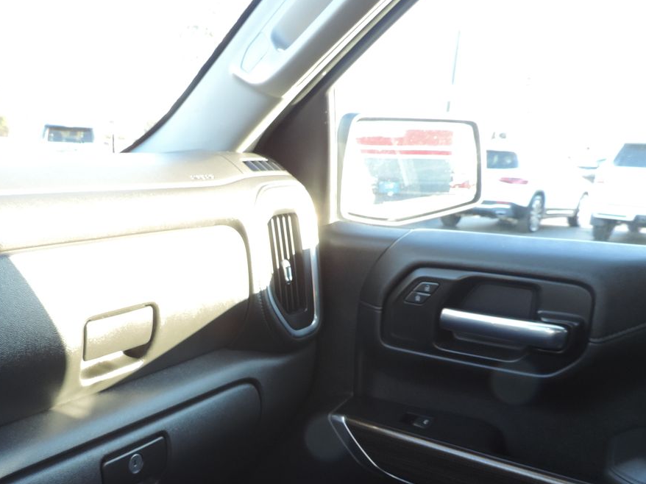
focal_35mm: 35
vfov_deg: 39.9
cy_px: 344
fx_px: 653
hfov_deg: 51.4
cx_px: 202
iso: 140
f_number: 3
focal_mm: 4.3
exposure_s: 1/30
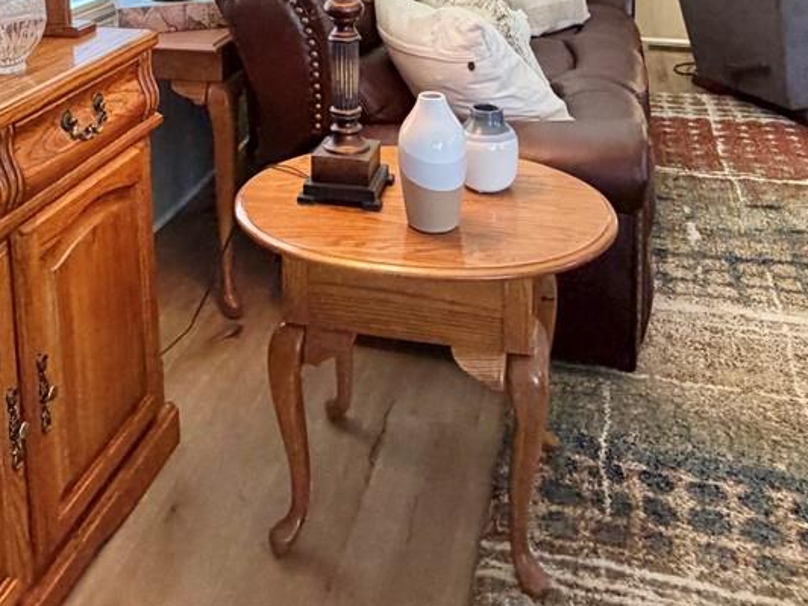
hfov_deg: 44.5
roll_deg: +1.4
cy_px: -77
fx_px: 981
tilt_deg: -7.3
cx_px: 309
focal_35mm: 42
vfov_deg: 30.4
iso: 320
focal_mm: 2.22
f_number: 2.2
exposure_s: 1/120
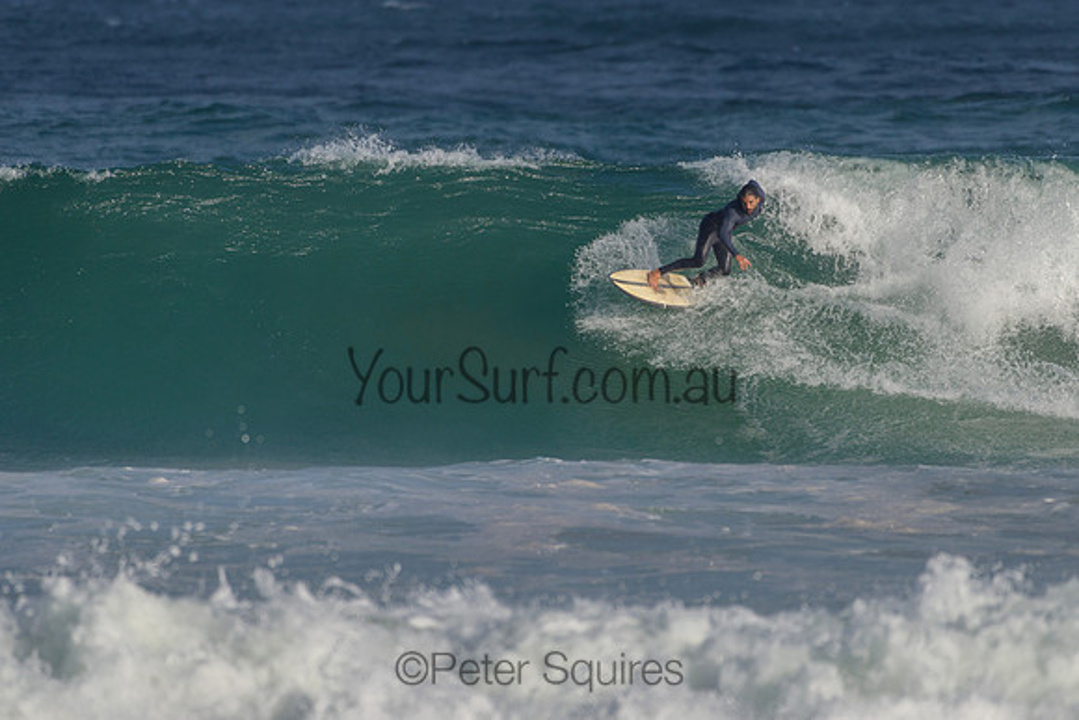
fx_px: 18363
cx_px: 590
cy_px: 284
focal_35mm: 613
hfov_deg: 3.4
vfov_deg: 2.2
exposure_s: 1/2000
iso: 140
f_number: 5.6
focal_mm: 500
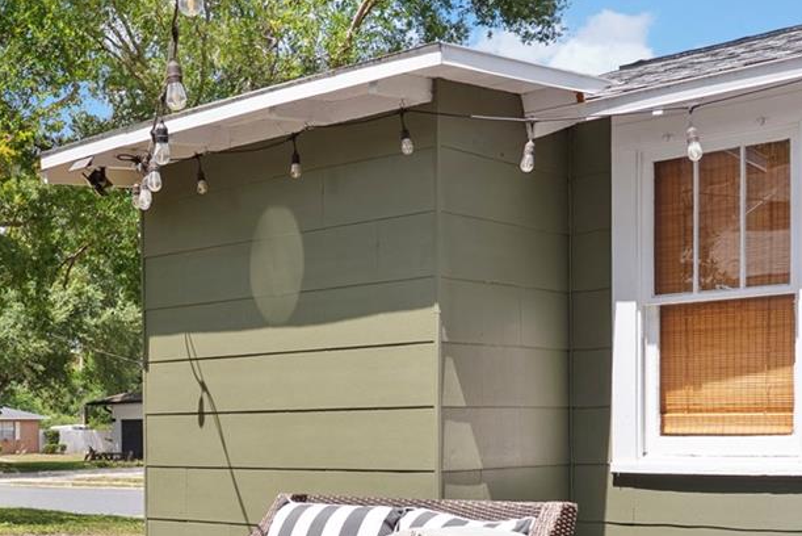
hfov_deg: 35.6
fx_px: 1226
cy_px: 423
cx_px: 221
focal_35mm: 55
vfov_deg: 24.3
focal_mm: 21
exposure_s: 1/30
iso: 100
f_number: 8
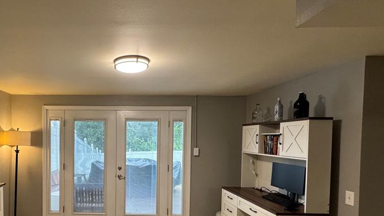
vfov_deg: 48.6
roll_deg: -0.5
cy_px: 145
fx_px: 234
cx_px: 113
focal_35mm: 23
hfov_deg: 74.9
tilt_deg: -2.8
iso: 250
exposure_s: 1/120
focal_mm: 2.22
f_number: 2.2
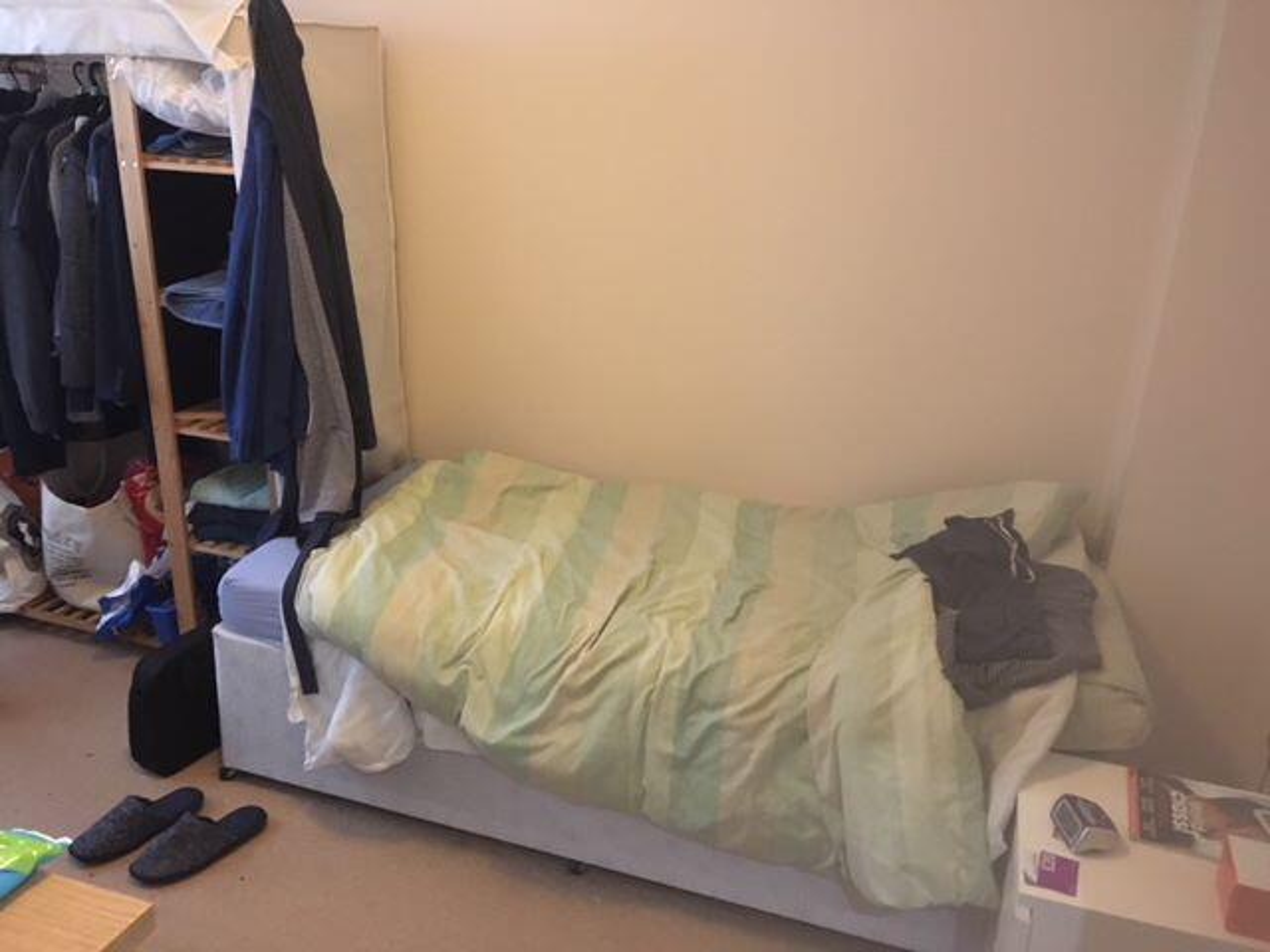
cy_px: 476
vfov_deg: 48.2
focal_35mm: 29
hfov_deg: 61.7
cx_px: 635
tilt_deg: -19.0
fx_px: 1064
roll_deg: -2.2
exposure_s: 1/17
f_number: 2.2
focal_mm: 4.15
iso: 500
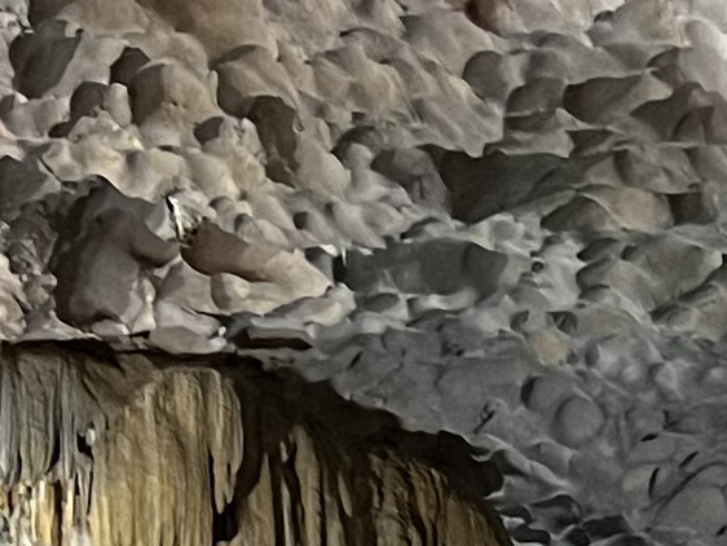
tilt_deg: -0.5
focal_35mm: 185
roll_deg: +1.2
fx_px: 3887
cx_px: 1252
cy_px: 1391
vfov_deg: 7.4
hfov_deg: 10.2
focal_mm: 5.7
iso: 640
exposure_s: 1/30
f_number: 1.5
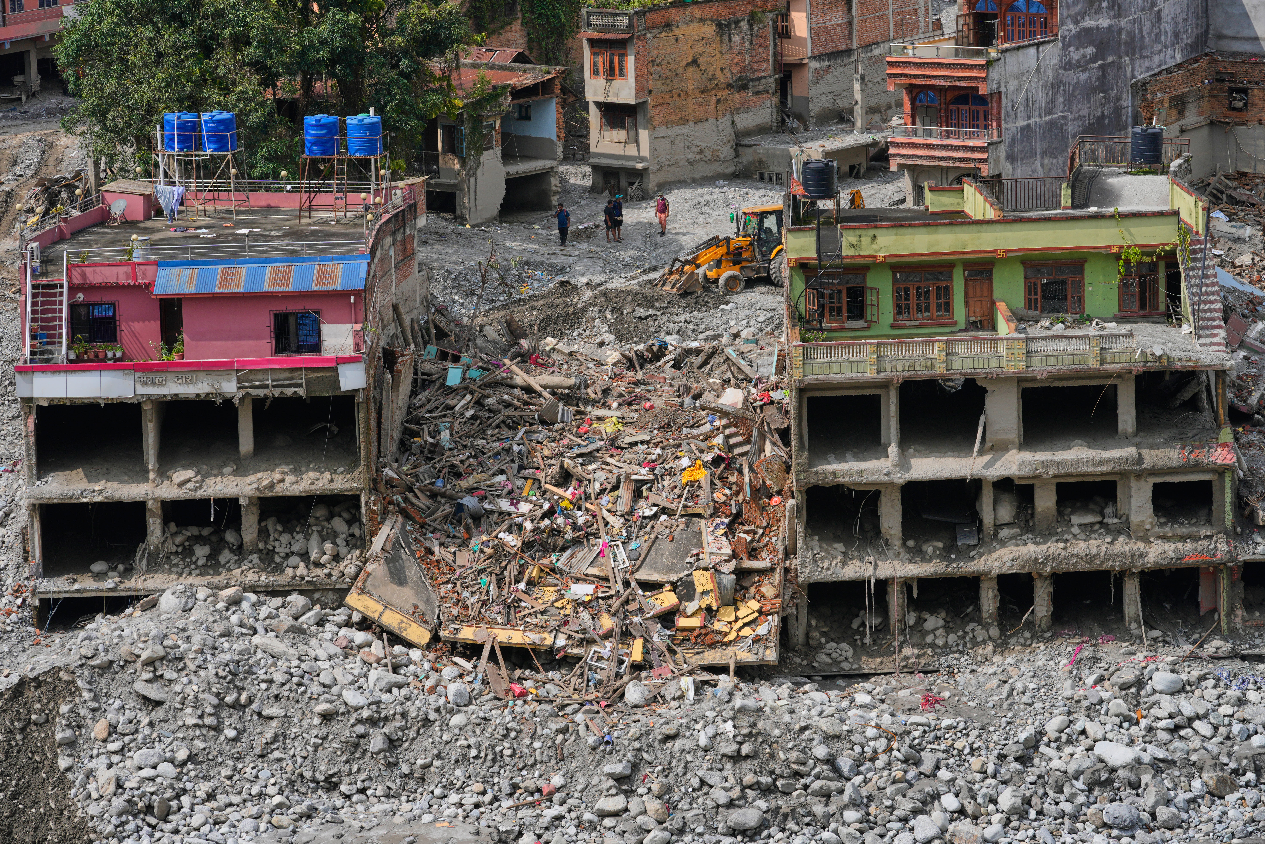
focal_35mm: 140
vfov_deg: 9.8
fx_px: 4919
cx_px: 632
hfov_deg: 14.7
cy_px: 422
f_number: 10
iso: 200
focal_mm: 140
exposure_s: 1/640
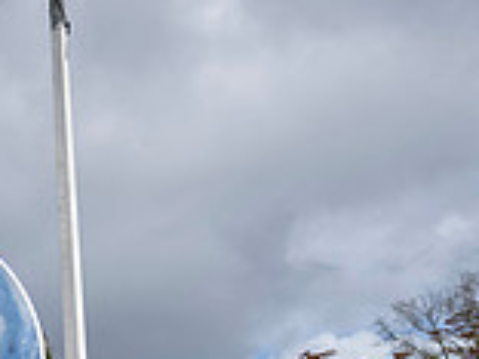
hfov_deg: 21.3
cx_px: -80
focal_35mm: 86
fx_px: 1190
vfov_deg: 15.6
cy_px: 569
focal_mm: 24
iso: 40
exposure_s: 1/1250
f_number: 2.8
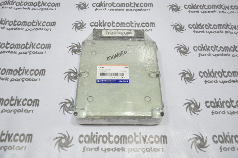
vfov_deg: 39.9
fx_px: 218
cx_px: 119
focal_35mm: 33
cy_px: 79
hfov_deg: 57.3
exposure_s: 1/40
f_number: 4.5
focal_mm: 22
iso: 200
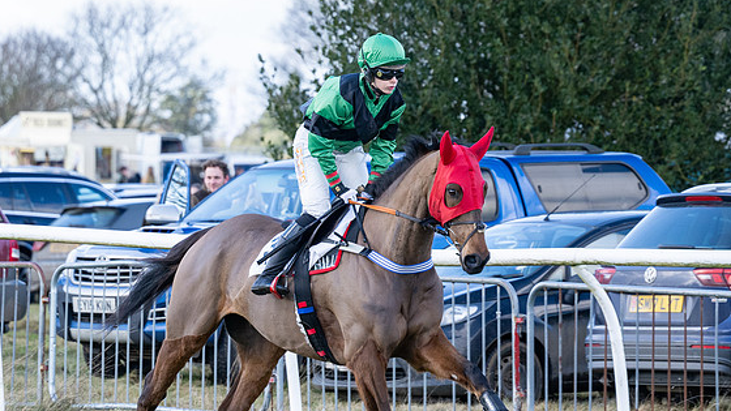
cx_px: 357
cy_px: 254
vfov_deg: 3.4
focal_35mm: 359
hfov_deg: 6.0
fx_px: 6959
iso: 400
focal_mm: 145
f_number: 4
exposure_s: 1/800
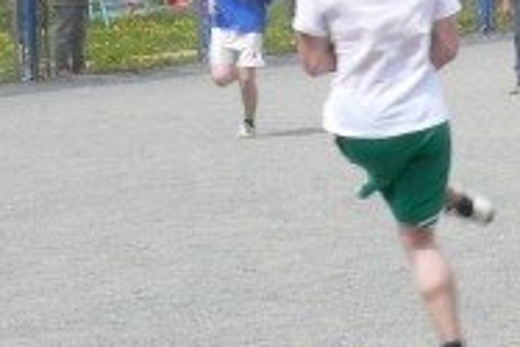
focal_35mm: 190
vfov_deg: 7.2
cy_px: 92
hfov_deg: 10.5
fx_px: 2746
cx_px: 704
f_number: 11
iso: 100
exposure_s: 1/80
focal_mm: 11
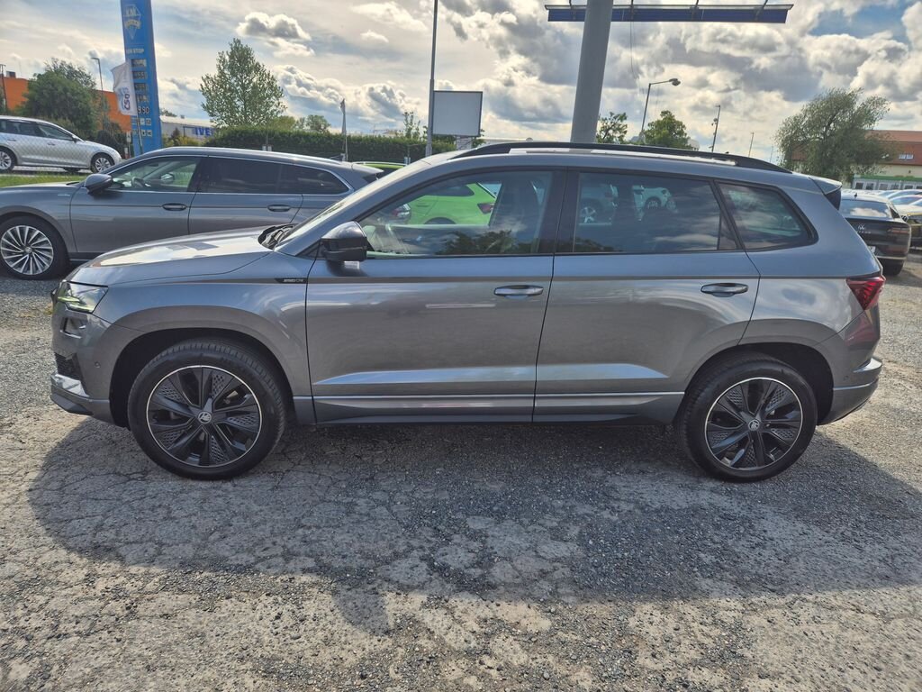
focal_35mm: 23
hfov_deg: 73.9
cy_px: 346
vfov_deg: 58.9
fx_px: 613
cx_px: 461
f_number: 1.8
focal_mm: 5.4
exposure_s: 1/1960
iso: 25
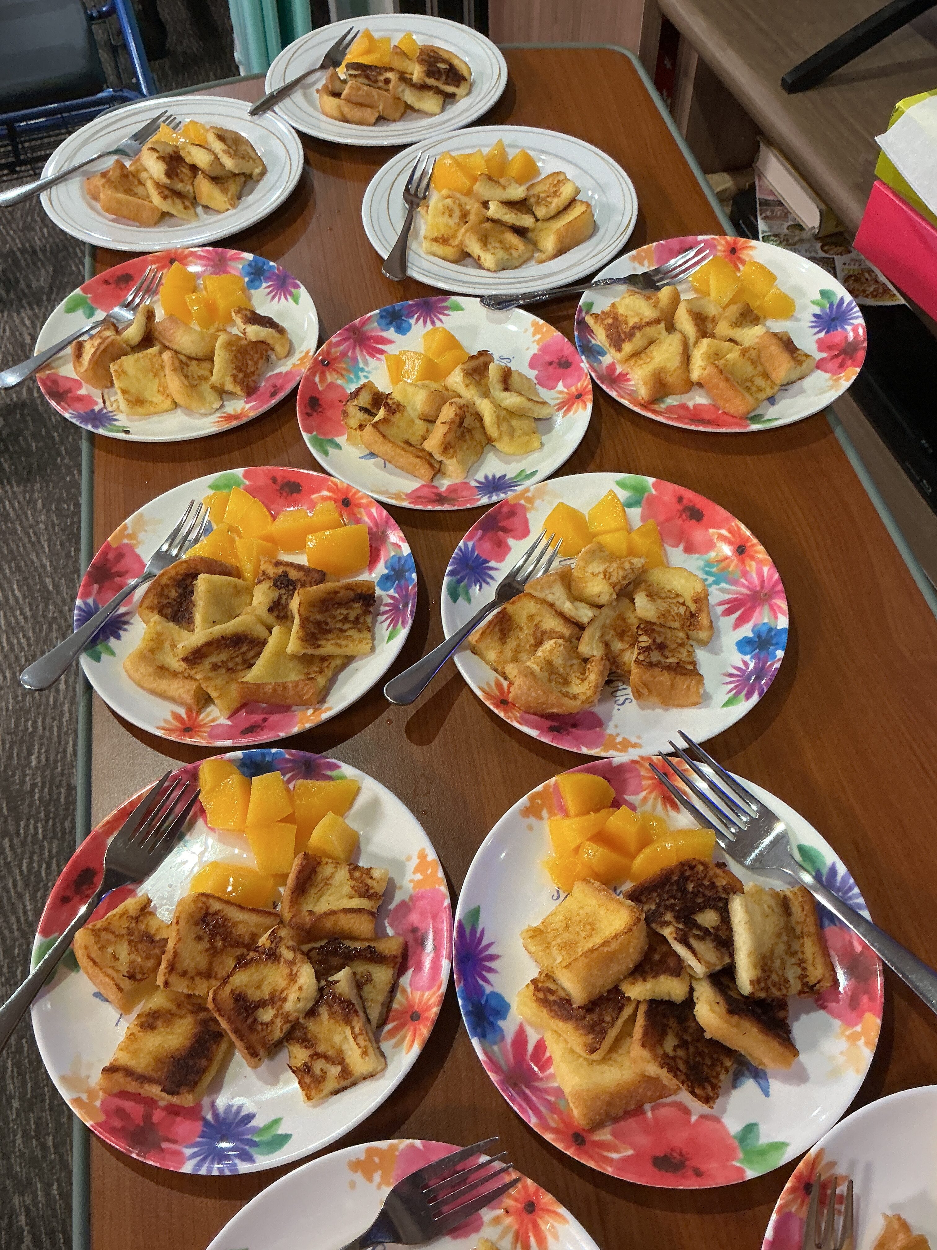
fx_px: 1047
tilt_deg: -56.6
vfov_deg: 61.7
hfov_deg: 48.2
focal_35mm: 29
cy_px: 625
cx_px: 468
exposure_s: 1/60
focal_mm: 3
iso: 125
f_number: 1.8
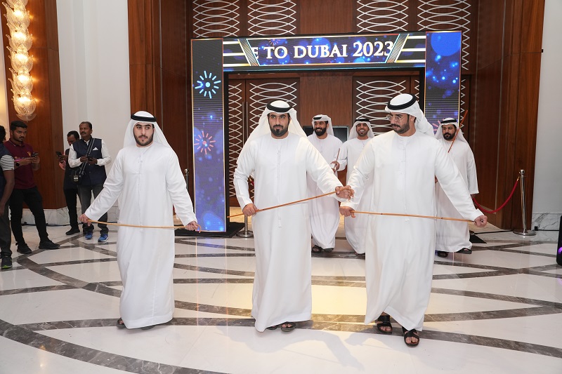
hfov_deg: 69.4
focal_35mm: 26
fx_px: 406
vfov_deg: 49.5
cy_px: 187
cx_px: 281
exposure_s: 1/160
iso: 2000
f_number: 4.5
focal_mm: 26
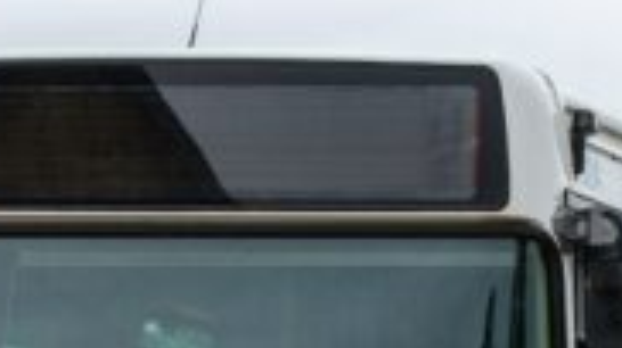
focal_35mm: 345
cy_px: 401
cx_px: 499
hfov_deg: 6.3
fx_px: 5685
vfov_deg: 3.5
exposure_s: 1/250
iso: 180
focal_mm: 52
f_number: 8
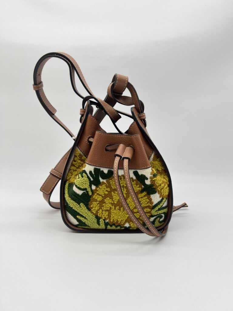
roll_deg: -0.5
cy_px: 156
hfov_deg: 53.1
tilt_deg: -4.8
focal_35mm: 26
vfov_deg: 67.3
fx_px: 233
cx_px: 116
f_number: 1.5
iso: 32
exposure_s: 1/109
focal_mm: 5.7
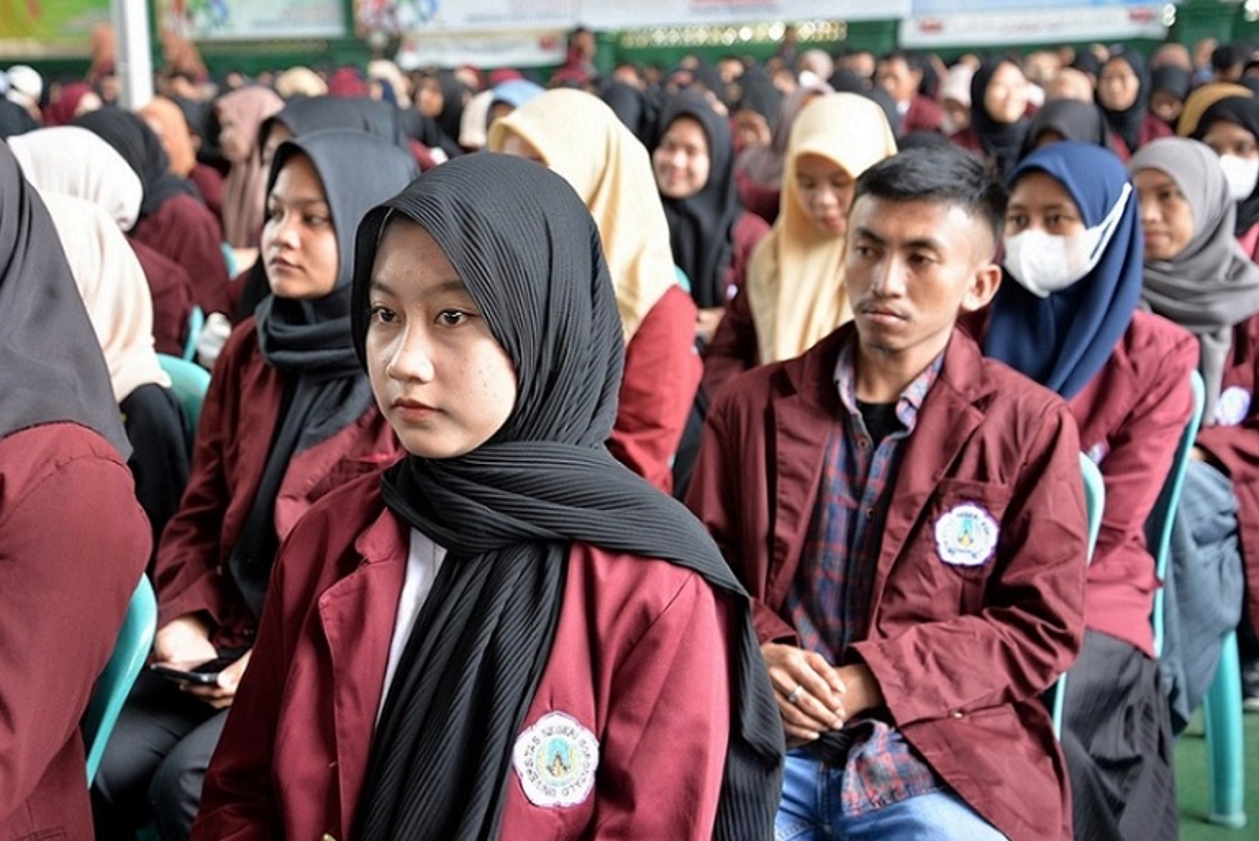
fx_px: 1959
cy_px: 389
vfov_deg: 24.2
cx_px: 528
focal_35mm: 56
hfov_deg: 35.5
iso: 640
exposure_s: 1/60
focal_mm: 42
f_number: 4.2
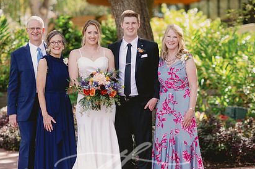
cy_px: 106
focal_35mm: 121
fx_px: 856
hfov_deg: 16.9
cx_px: 118
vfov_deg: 11.3
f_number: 2
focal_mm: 85
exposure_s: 1/320
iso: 50
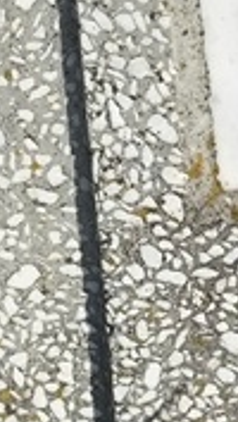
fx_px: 2751
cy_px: 24
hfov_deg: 4.9
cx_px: 451
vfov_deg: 8.7
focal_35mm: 246
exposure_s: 1/1297
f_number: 1.7
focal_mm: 4.71
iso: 50
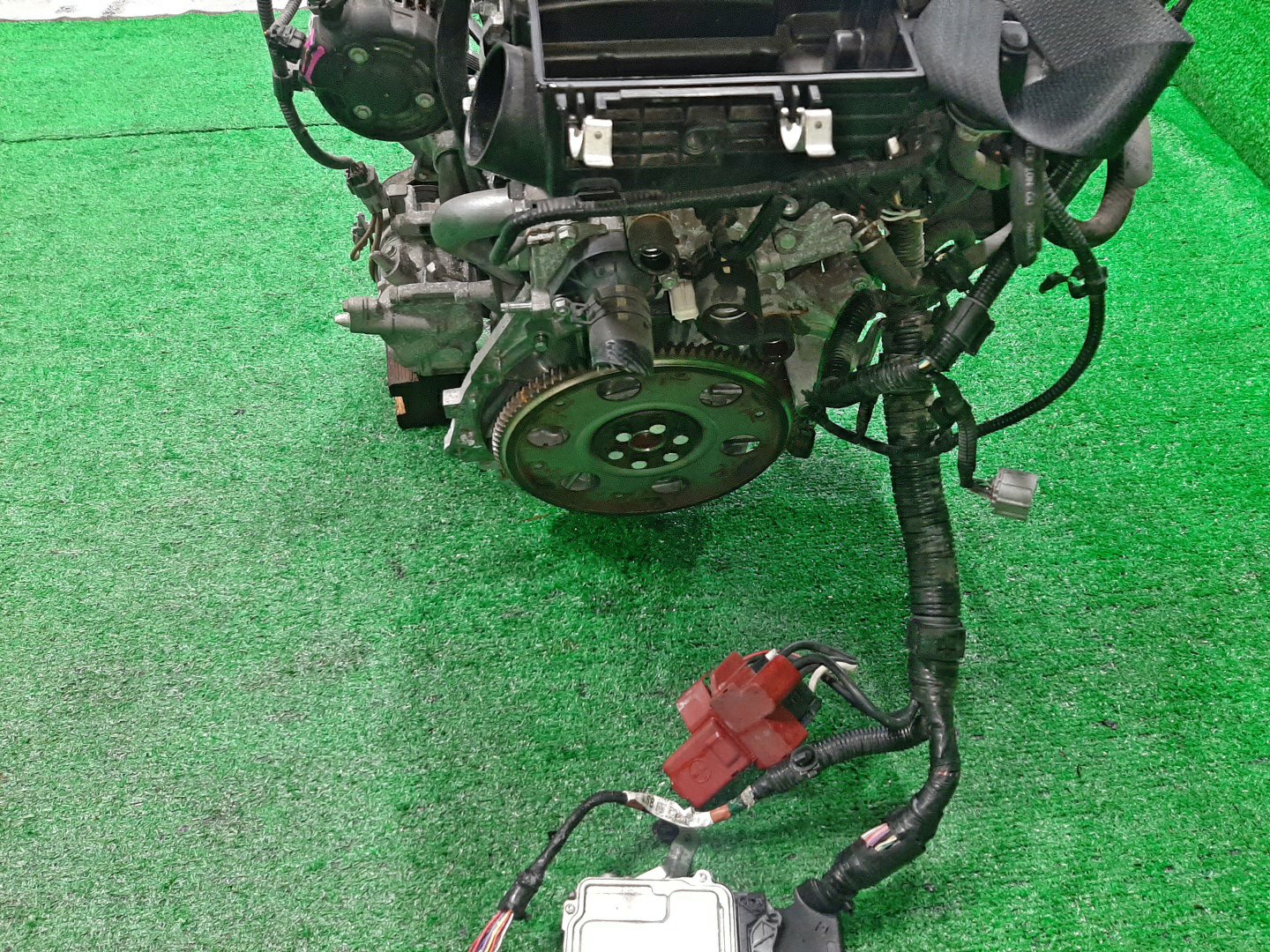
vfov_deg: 53.1
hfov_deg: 67.3
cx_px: 635
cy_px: 476
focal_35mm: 26
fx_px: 954
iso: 235
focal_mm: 3.93
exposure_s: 1/50
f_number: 1.7
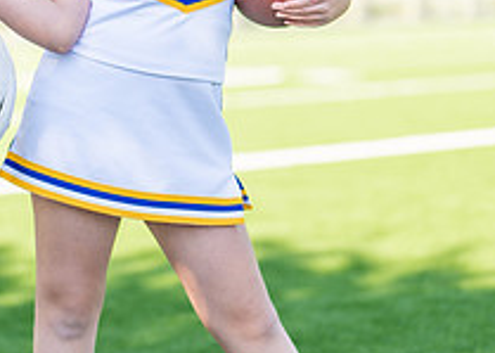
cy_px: 109
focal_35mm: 166
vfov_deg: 8.6
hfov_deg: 12.1
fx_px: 2332
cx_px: 169
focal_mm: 50
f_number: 1.2
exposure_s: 1/2500
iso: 100
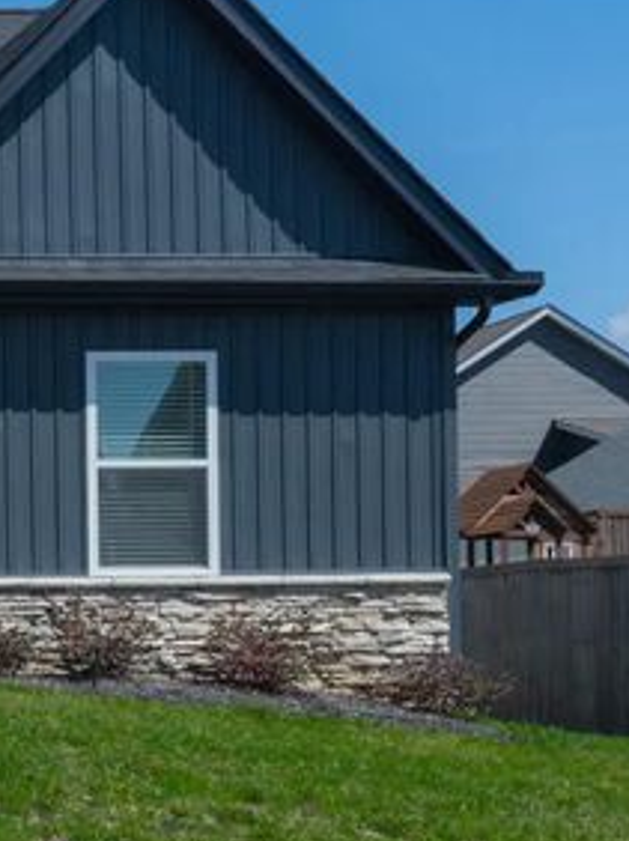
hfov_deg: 13.9
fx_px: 2184
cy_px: 618
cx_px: -630
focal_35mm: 90
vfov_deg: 21.6
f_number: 9
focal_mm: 24
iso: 125
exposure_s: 1/320
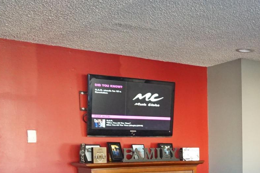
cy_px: 202
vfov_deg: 20.6
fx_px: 448
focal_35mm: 62
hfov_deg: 29.5
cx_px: 279
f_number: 4
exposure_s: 1/160
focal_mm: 16
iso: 3200
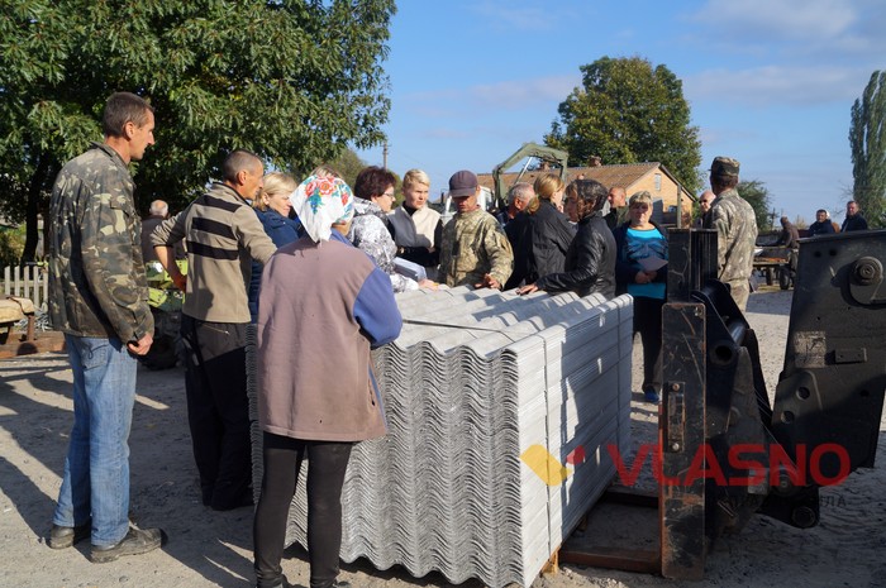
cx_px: 443
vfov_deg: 39.9
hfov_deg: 57.3
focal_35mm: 33
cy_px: 294
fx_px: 811
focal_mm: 22
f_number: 6.3
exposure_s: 1/400
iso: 100
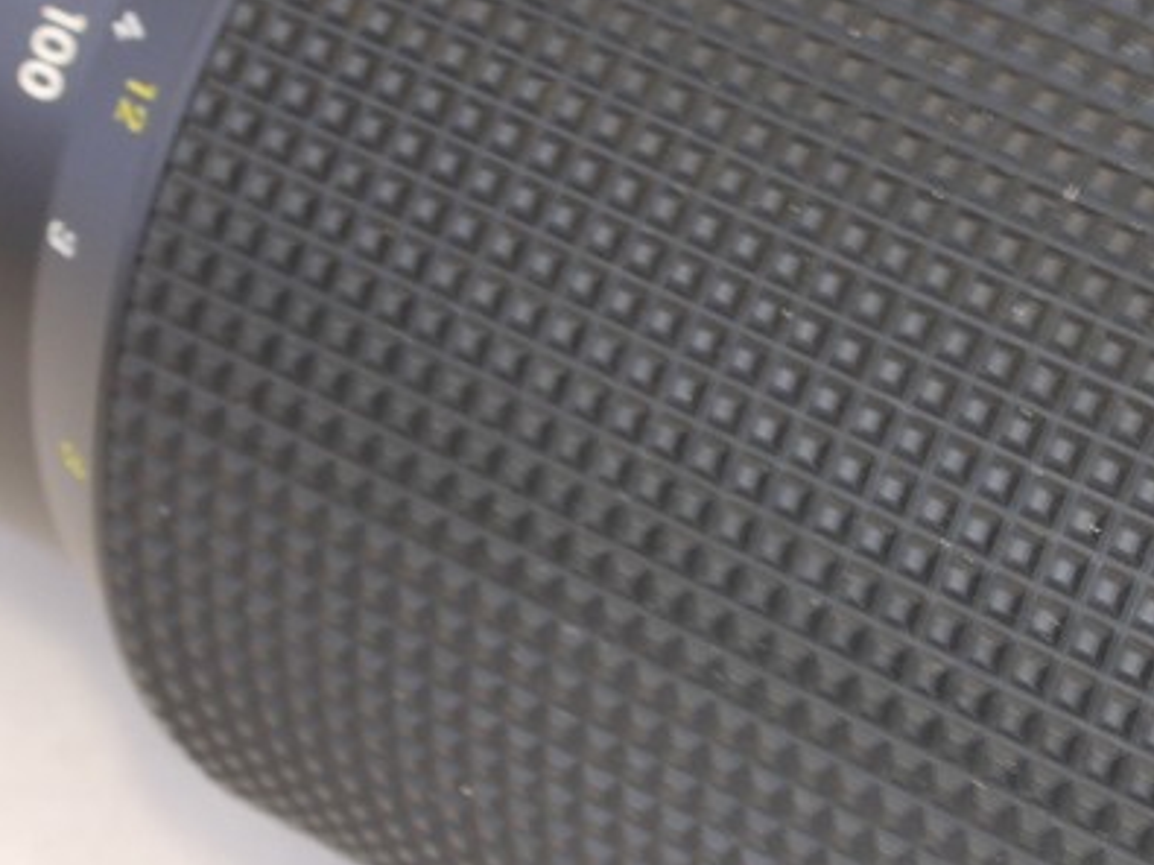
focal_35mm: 158
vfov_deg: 9.4
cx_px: 903
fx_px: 5266
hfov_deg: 12.5
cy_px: 415
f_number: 8
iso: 400
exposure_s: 1/4
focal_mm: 26
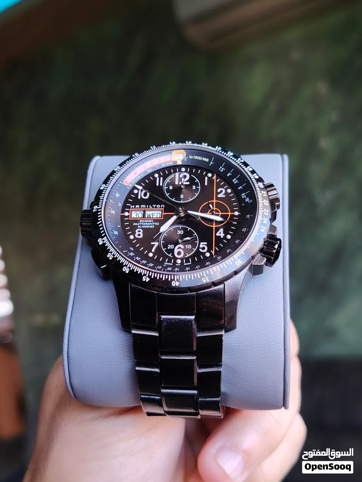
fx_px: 669
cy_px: 241
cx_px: 181
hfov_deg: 30.3
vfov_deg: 39.7
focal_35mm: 48
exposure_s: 1/33.3
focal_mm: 5.25
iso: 252
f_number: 1.75
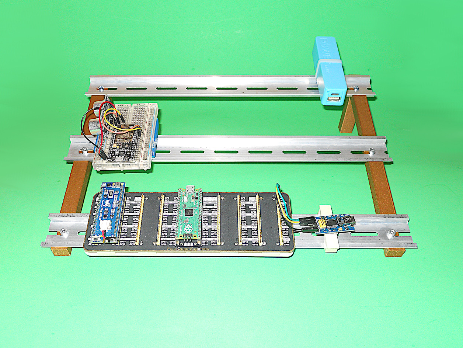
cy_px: 174
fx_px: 375
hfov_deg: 63.4
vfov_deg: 49.8
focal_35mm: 28
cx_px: 232
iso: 80
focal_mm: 5
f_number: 2.7
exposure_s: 1/25
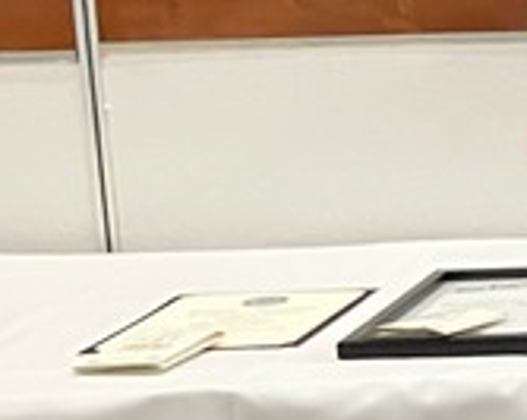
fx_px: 2553
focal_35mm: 164
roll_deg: -0.6
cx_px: 1439
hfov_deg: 9.7
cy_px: 98
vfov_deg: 9.4
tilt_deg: -9.1
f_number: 1.8
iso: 250
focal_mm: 3.99
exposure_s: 1/40
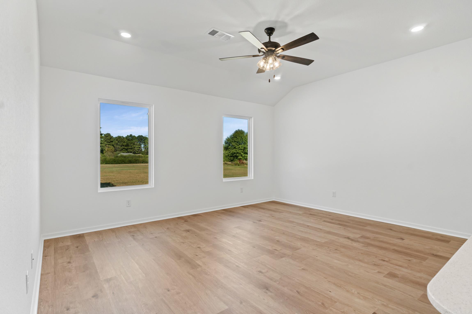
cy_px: 157
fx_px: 236
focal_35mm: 18
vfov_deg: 67.4
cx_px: 236
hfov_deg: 90.0
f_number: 9
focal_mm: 12
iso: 250
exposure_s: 1/10
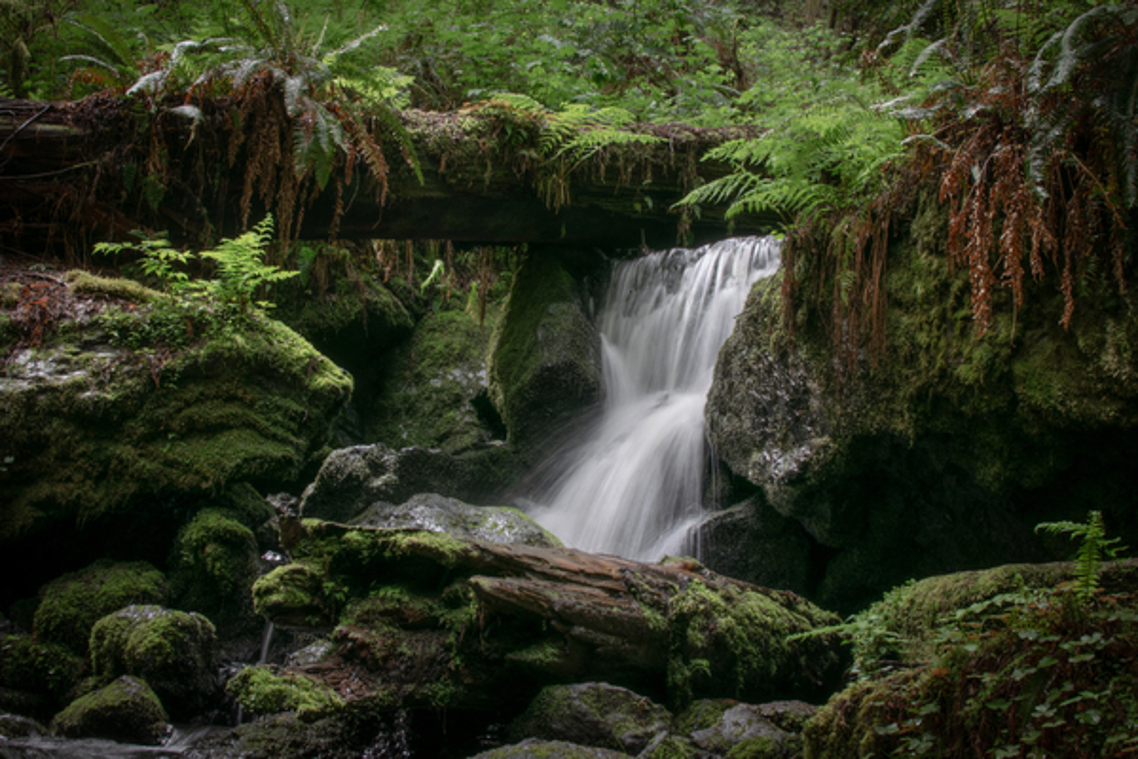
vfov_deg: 25.8
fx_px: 1659
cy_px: 380
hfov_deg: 37.9
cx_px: 569
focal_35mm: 52
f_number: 16
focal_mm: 35
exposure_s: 1/5
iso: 125
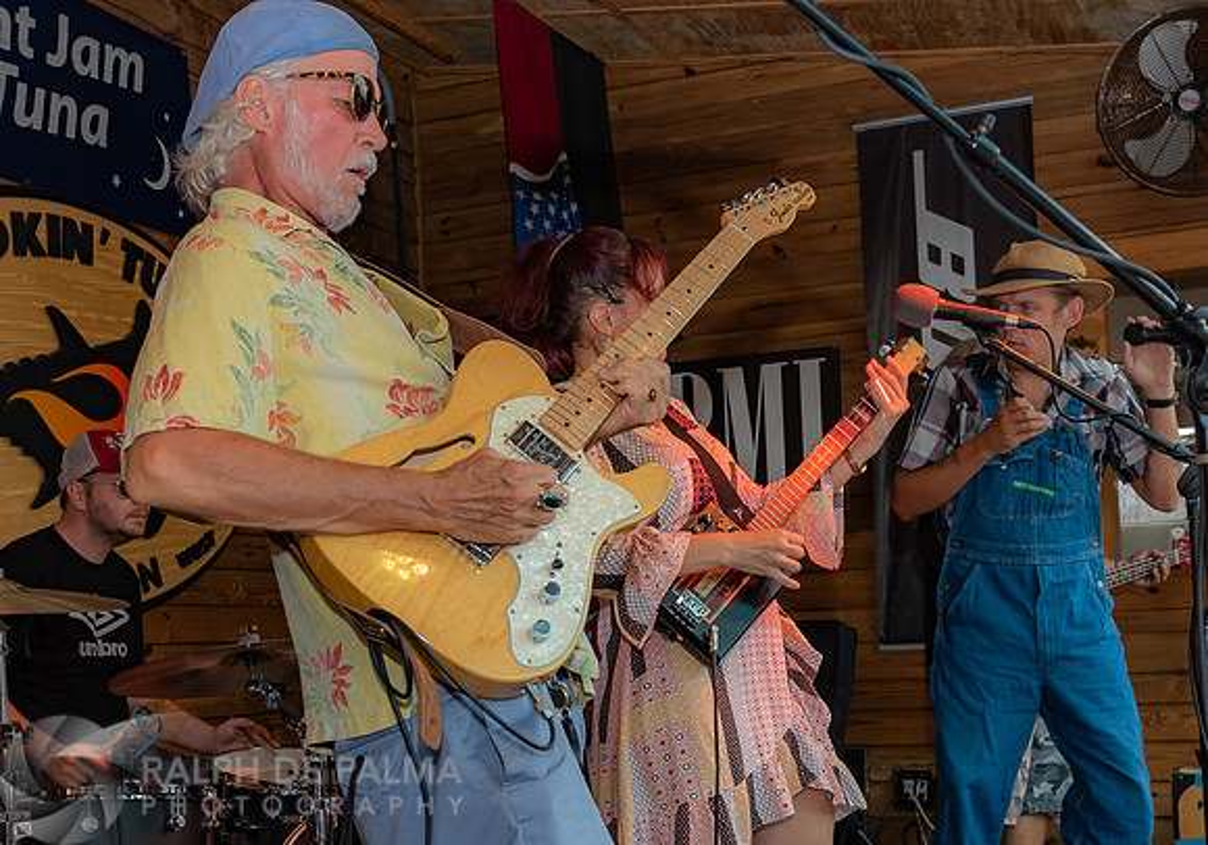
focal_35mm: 52
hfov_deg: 37.4
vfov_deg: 26.5
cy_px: 591
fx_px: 1780
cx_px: 523
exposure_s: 1/160
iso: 800
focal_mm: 32
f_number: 5.6
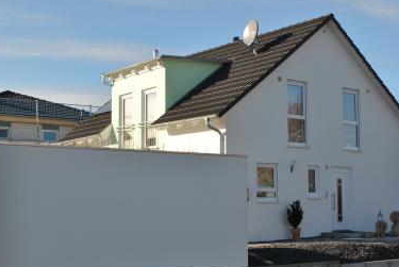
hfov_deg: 31.2
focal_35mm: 64
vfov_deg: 21.3
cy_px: 148
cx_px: 256
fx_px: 710
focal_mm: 30
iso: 100
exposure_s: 1/250
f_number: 8
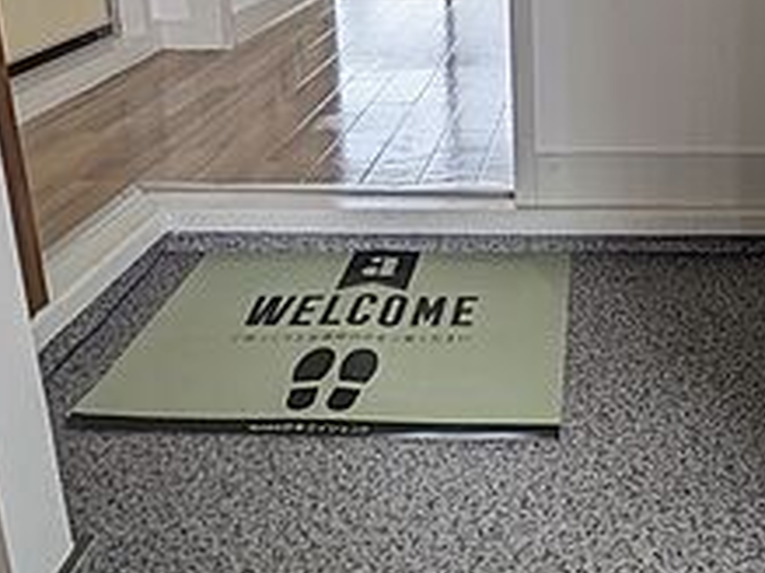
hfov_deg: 44.3
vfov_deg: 33.1
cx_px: 573
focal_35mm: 41
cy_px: 45
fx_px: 906
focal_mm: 1.83
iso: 49
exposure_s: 1/178
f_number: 2.2
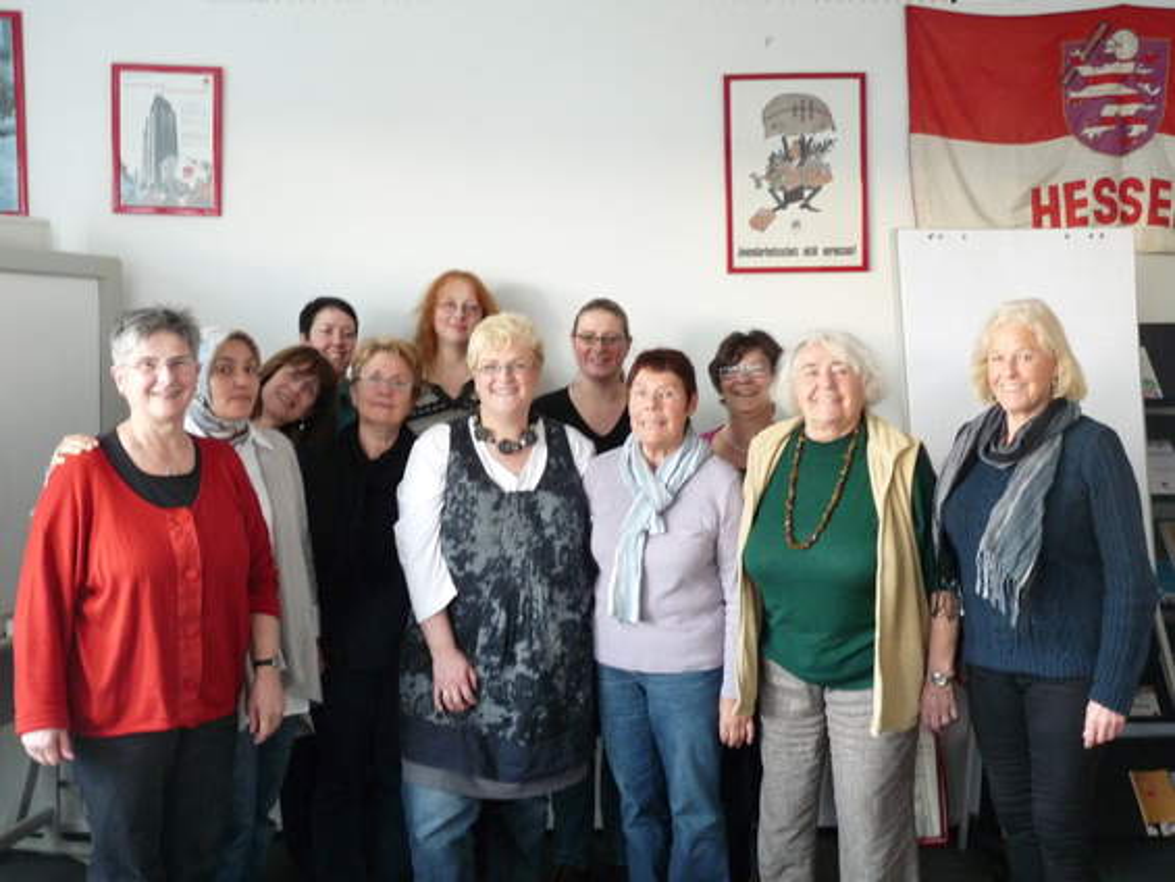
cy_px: 441
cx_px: 588
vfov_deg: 34.4
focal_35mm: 42
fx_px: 1426
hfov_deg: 44.8
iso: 400
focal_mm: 7.4
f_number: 3
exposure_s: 1/8
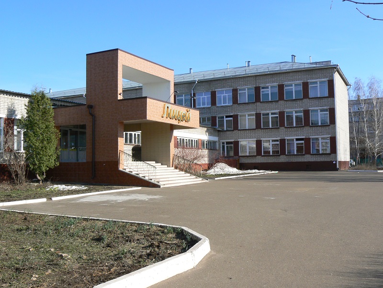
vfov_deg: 39.7
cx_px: 192
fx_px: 398
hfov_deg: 51.4
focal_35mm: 36
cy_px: 144
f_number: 6.3
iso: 100
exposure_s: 1/500
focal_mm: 6
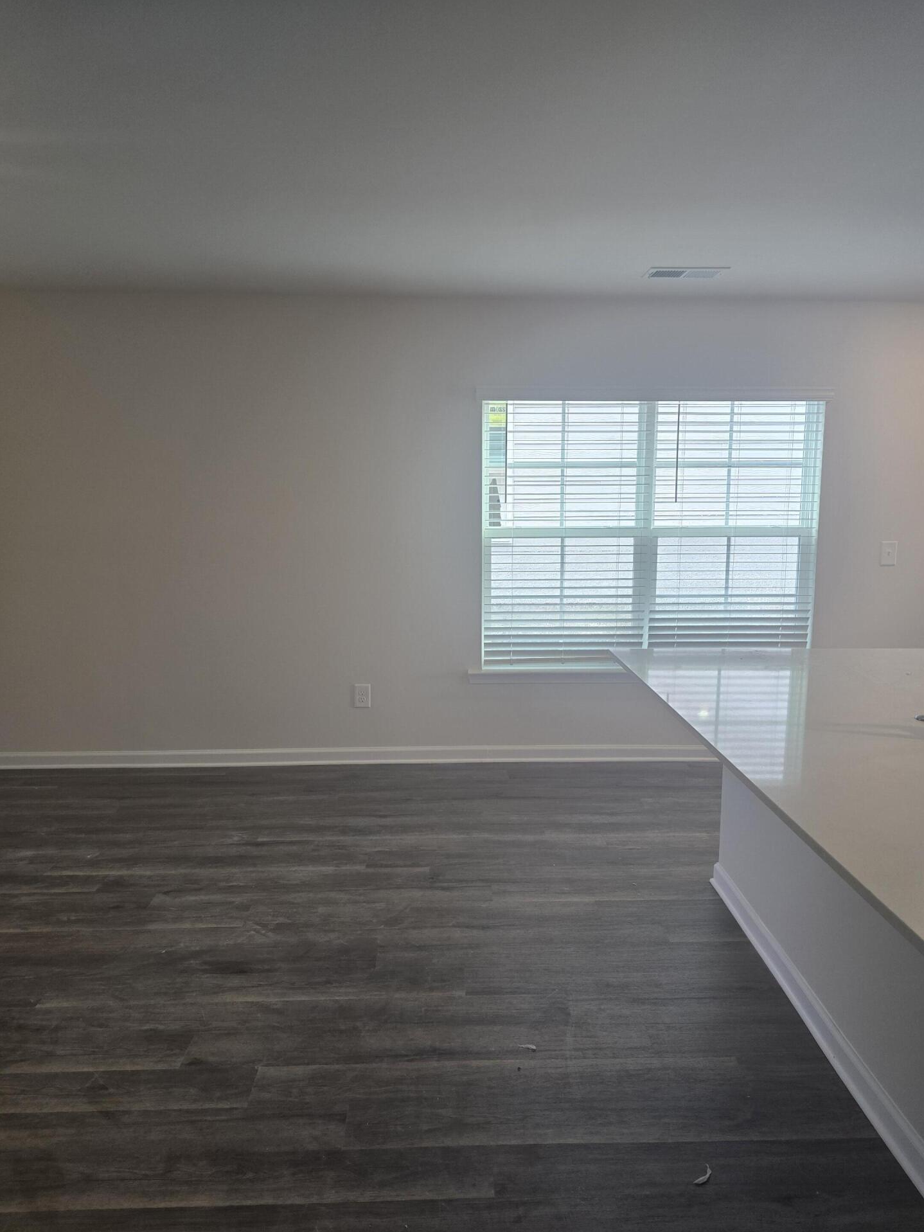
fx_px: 854
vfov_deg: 71.6
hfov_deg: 56.8
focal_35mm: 24
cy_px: 630
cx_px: 461
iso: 100
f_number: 1.7
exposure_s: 1/120
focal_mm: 6.3
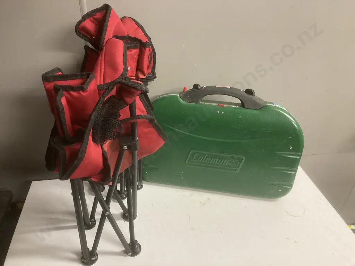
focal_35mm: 28
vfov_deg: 49.7
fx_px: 287
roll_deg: -3.7
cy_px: 133
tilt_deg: -32.9
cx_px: 178
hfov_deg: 63.4
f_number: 1.8
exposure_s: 1/50
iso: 200
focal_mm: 3.99
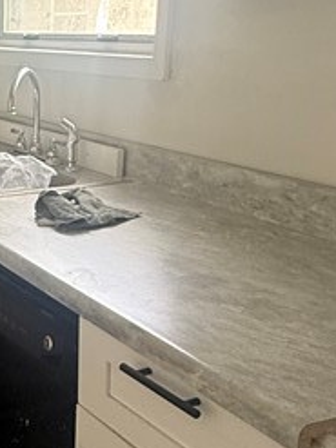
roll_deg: +1.5
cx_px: -122
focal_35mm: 58
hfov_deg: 22.1
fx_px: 751
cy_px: 200
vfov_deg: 33.2
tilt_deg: -13.7
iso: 200
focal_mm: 2.22
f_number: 2.2
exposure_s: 1/99
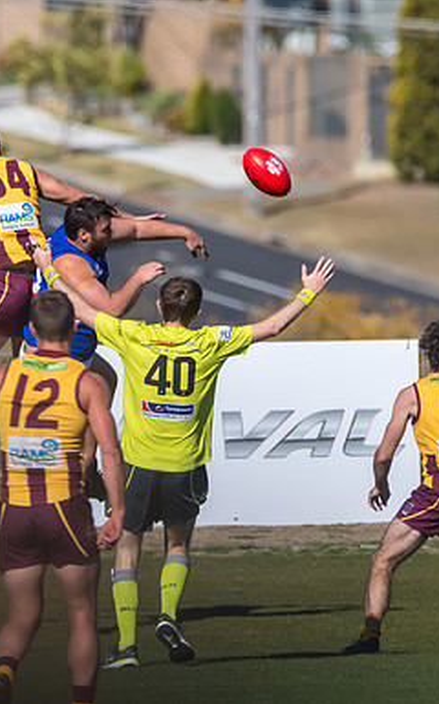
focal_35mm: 1425
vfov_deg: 1.5
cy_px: 342
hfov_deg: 0.9
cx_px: 86
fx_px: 27329
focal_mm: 600
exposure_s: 1/8000
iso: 800
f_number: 8
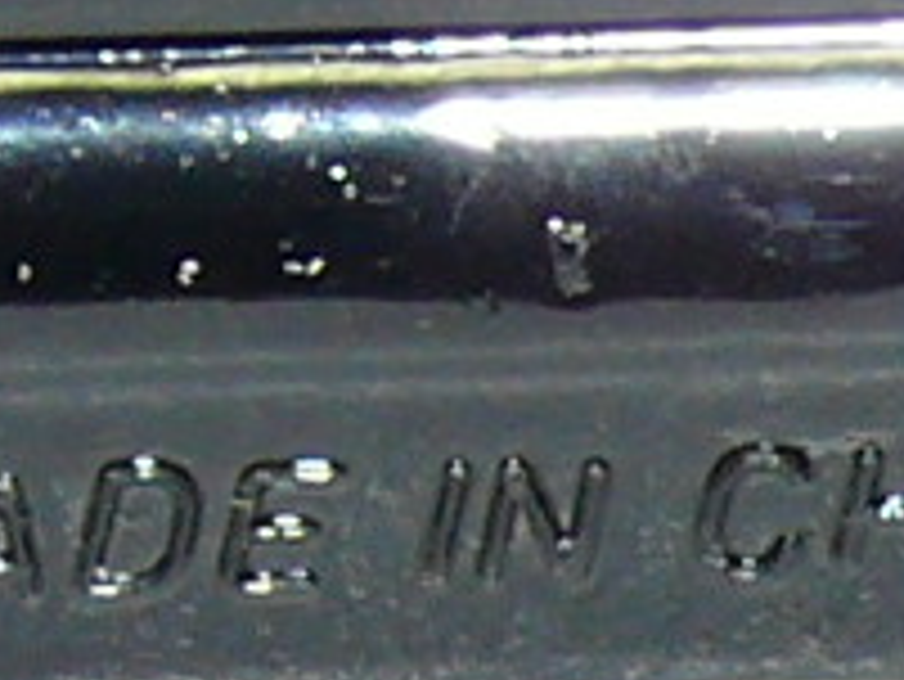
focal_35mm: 756
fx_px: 19755
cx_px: 882
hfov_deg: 2.6
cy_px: -770
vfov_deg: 2.0
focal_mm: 13
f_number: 4
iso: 100
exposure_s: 1/30
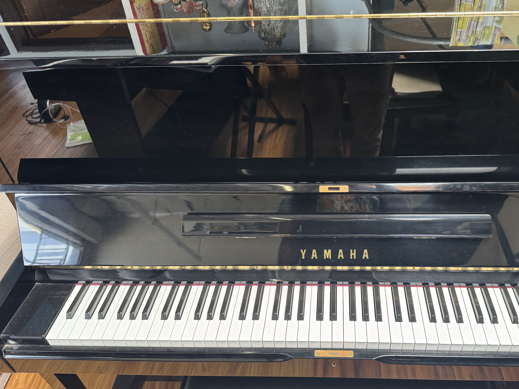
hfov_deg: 59.3
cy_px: 227
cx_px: 321
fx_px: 450
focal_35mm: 30
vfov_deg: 46.6
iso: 200
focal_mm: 6.76
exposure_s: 1/121
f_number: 1.78
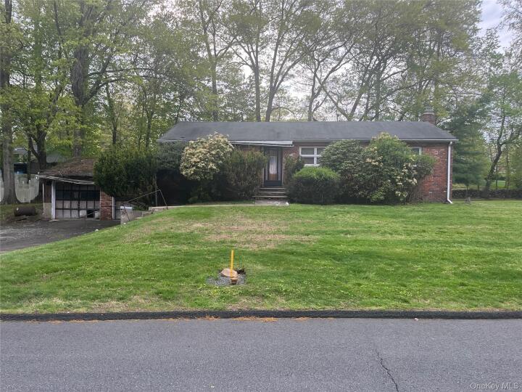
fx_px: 392
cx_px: 261
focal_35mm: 26
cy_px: 196
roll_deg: -0.9
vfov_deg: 53.1
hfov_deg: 67.3
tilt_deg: -0.2
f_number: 1.6
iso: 50
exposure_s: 1/574
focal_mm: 5.1
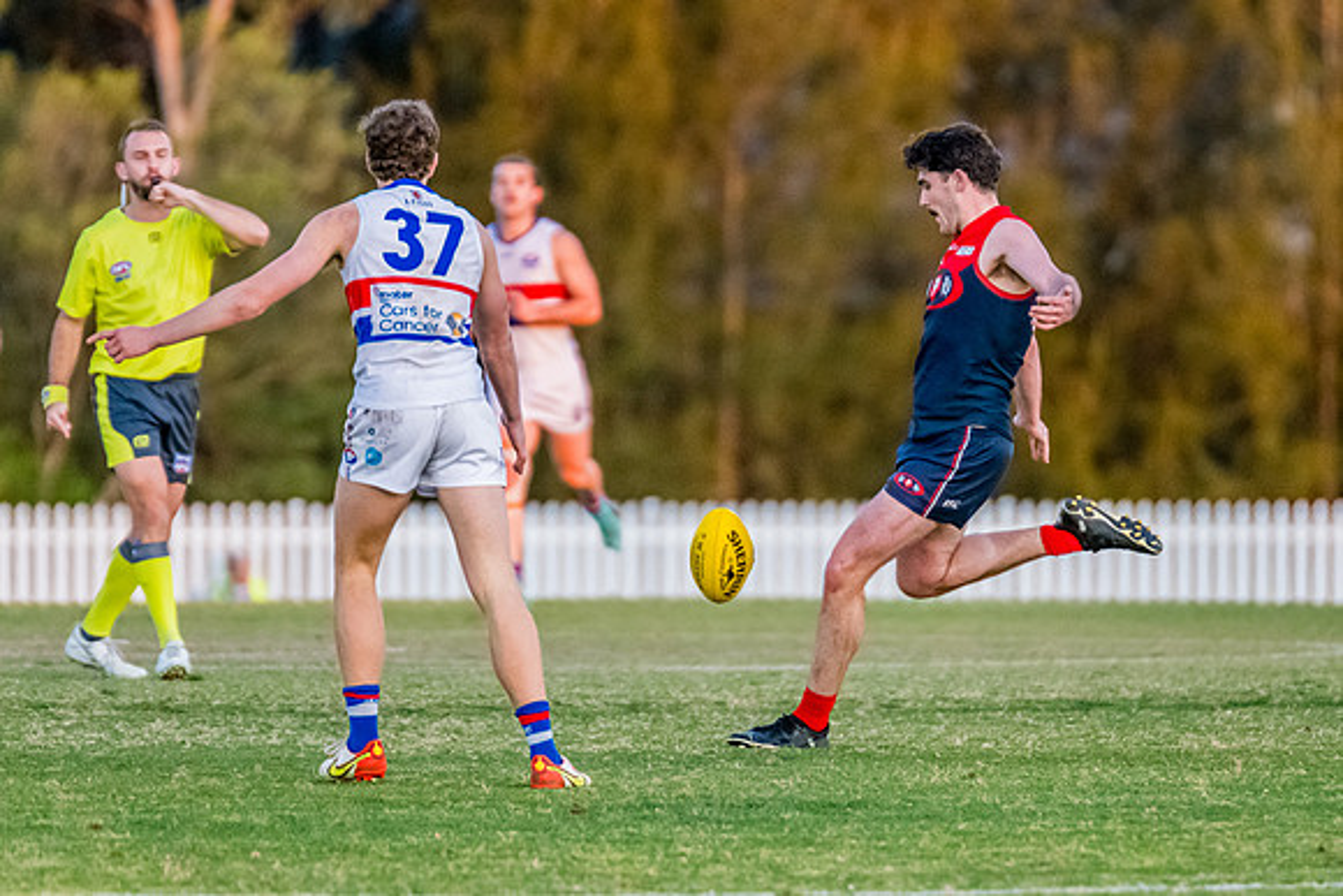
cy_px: 421
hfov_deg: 3.6
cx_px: 837
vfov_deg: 2.4
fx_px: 21275
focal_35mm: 570
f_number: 4
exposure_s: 1/1600
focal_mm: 380
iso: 4000
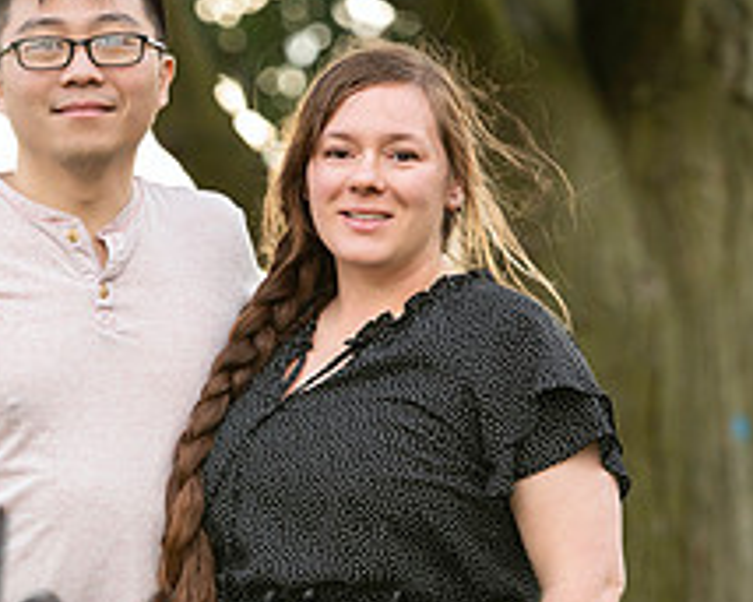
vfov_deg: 4.6
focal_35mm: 335
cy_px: 461
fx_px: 7462
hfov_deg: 5.8
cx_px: 250
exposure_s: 1/125
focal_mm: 170
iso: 320
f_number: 4.5
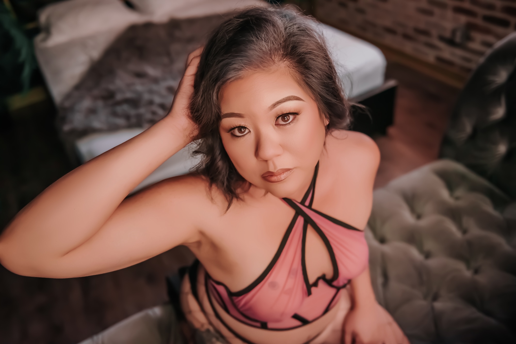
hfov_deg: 58.7
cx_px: 258
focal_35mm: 32
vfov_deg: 41.1
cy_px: 172
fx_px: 459
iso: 8000
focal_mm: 32
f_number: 2.8
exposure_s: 1/320
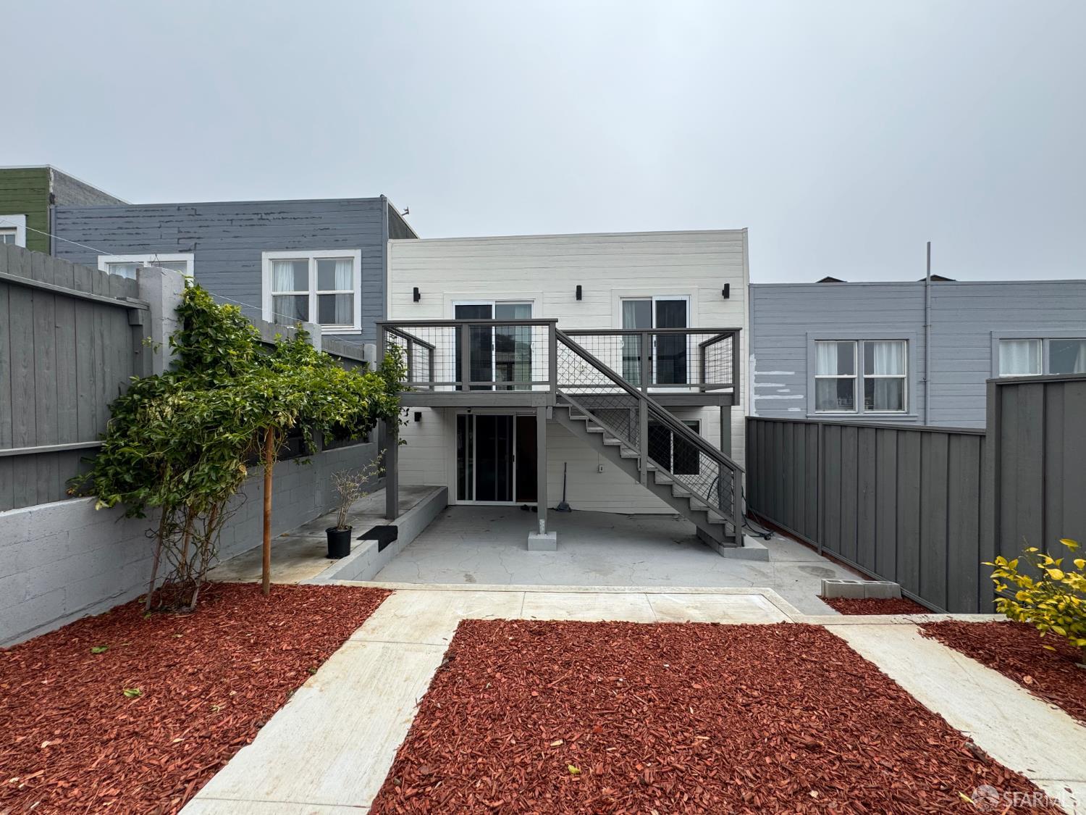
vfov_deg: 85.7
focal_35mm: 14
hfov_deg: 102.1
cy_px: 408
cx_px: 543
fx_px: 439
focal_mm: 2.22
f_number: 2.2
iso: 50
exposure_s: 1/1672
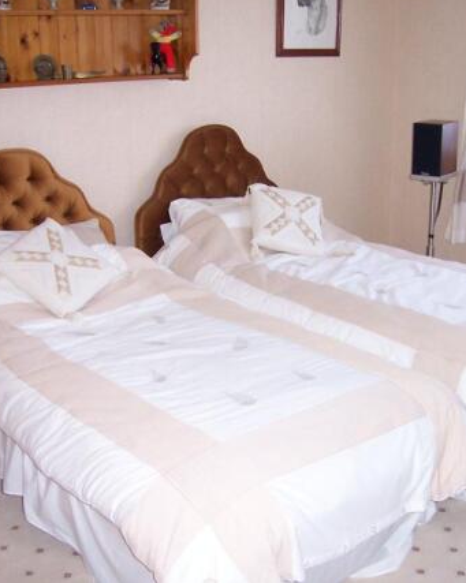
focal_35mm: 48
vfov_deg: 38.8
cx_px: 230
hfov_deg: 31.4
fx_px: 828
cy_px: 286
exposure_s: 1/60
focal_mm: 6
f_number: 3
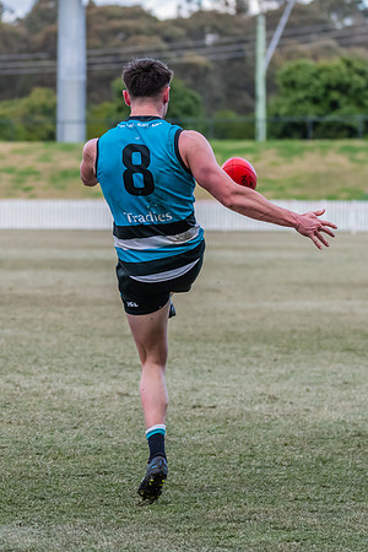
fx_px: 3902
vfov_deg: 8.1
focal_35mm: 255
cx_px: 160
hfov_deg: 5.4
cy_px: 270
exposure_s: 1/2000
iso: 1400
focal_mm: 150
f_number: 5
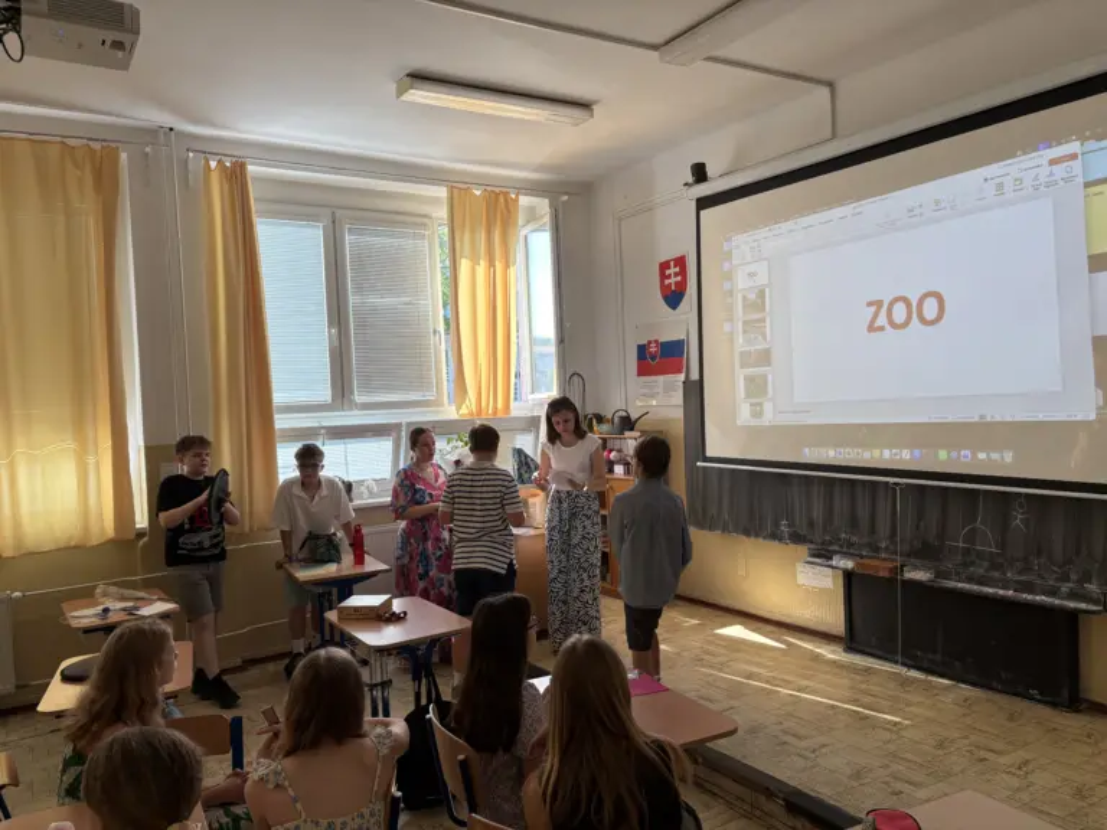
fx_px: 831
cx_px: 554
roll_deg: +2.2
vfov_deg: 53.1
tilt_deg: -3.1
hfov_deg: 67.3
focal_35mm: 26
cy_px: 415
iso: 64
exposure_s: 1/212
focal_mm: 5.96
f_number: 1.6
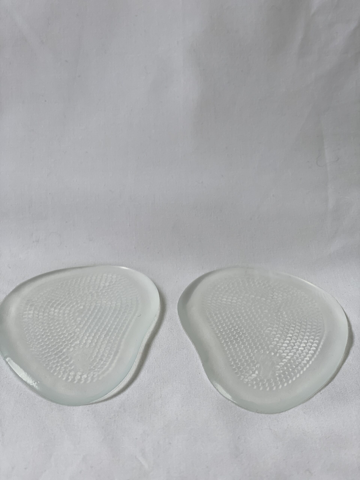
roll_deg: -0.3
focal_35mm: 52
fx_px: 721
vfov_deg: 36.8
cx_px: 180
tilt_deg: -32.8
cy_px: 240
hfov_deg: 28.0
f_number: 2
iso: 20
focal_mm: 6
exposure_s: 1/384
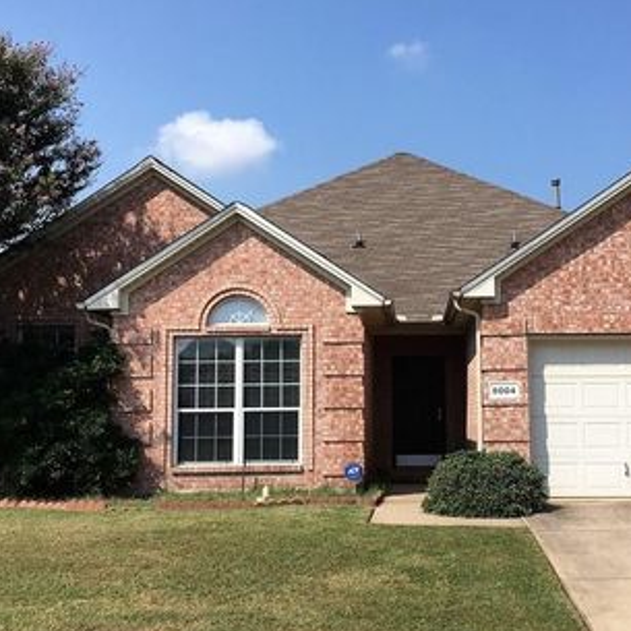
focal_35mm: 42
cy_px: 280
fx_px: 866
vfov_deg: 40.0
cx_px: 449
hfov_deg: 39.3
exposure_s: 1/2262
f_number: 2.2
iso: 25
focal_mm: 4.15
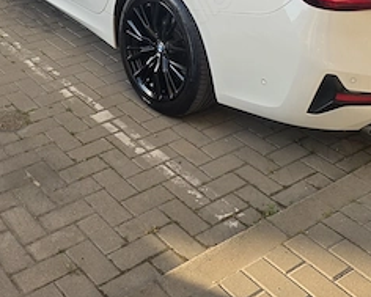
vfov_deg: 25.2
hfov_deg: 32.9
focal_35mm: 57
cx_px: 141
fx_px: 626
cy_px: -11
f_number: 1.7
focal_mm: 6.25
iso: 32
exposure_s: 1/370
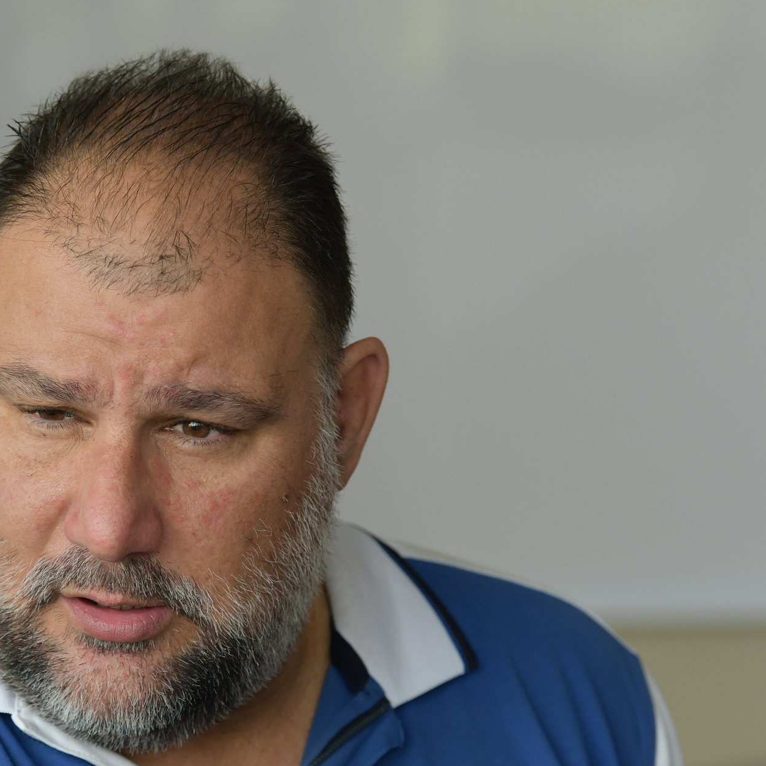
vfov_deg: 6.5
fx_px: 6785
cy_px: 428
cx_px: 179
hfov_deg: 6.5
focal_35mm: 271
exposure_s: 1/320
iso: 1000
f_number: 5
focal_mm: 160
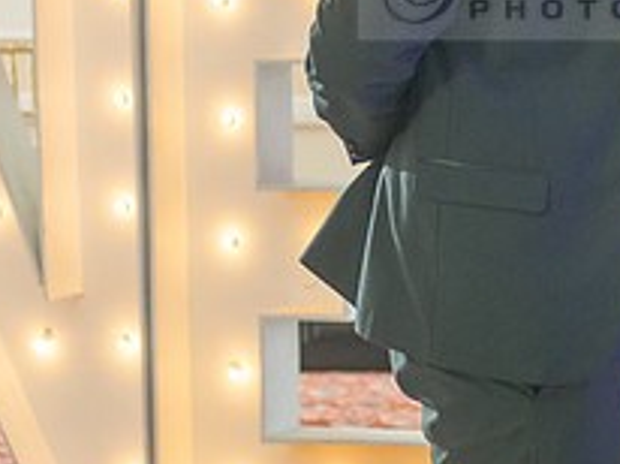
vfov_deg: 6.2
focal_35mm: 238
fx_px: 4258
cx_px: 467
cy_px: 60
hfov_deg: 8.3
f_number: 2.8
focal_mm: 70
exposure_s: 1/100
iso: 400
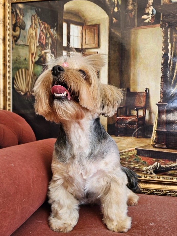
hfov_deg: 44.2
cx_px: 86
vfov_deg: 56.7
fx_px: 218
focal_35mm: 32
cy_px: 129
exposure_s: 1/359
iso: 125
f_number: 1.8
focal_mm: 5.4
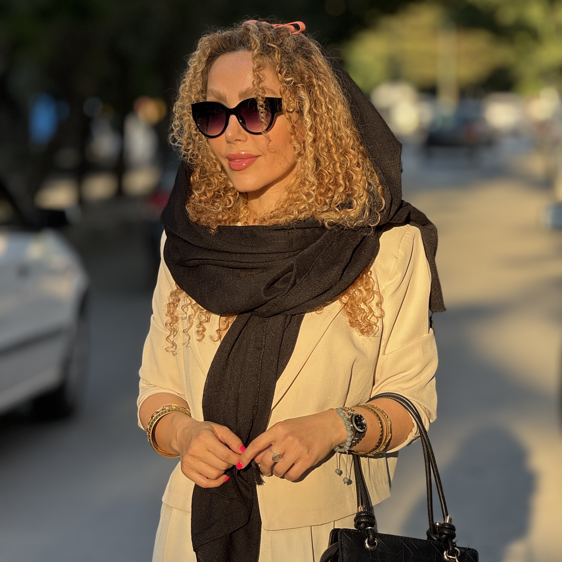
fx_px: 2608
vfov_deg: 12.3
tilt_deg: -3.7
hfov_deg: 12.3
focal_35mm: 142
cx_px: 282
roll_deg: -0.4
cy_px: 300
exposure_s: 1/284
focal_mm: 15.66
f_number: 2.8
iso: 50
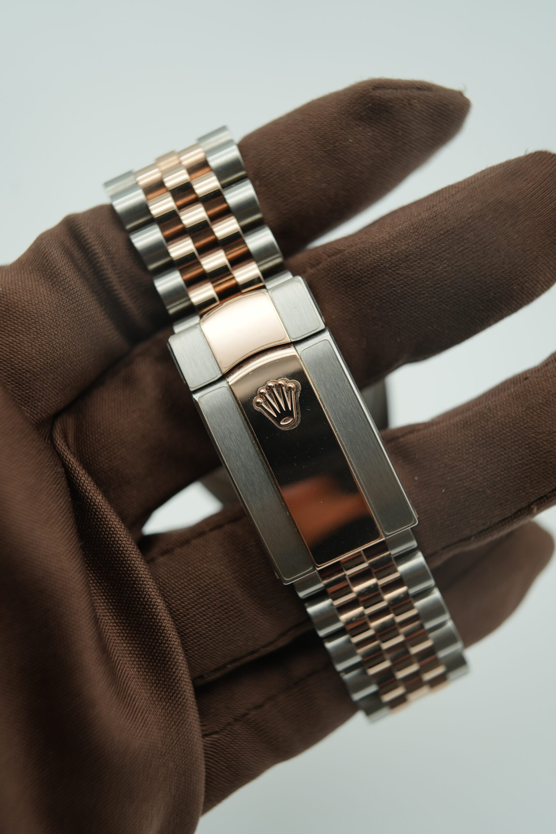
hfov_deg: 37.9
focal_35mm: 35
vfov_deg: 54.4
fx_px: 811
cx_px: 278
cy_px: 417
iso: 400
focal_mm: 35
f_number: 5
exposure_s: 1/250
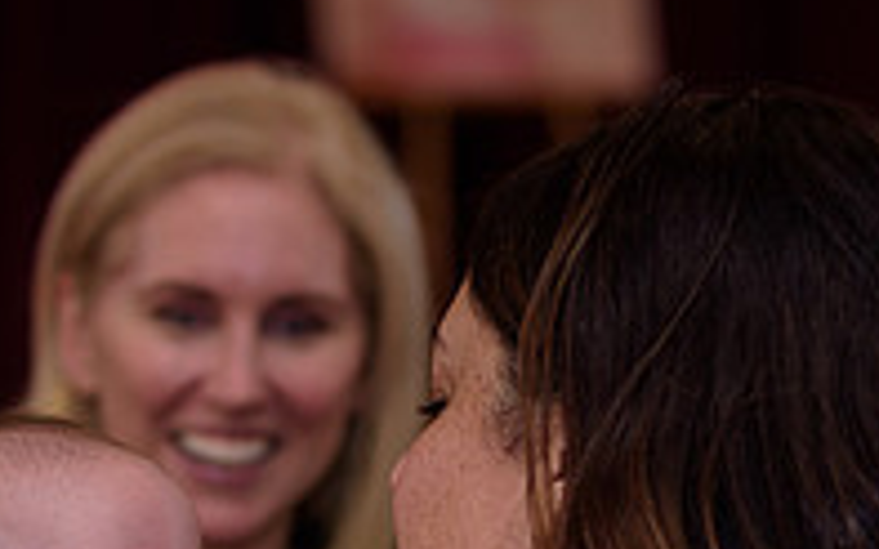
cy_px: 757
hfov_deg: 8.2
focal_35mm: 255
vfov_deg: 5.1
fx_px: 6107
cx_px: 491
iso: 160
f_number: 3.2
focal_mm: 85
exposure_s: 1/125
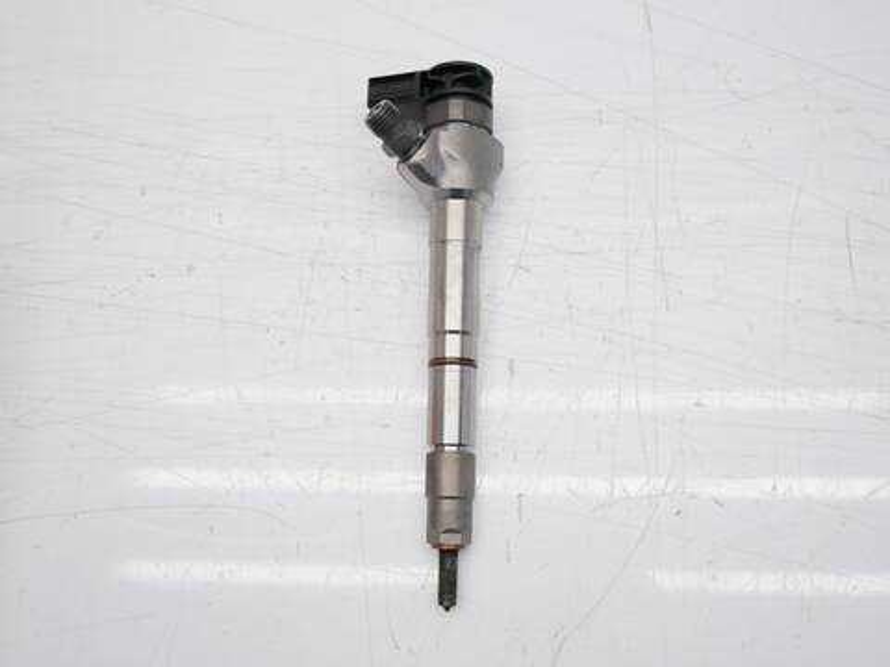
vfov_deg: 44.2
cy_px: 334
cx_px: 445
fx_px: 823
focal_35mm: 32
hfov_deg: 56.8
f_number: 4.5
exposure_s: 1/125
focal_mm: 16
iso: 200
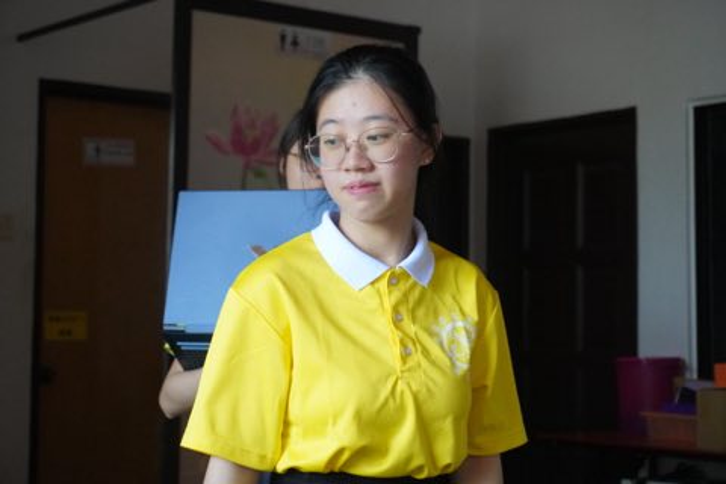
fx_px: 1482
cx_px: 363
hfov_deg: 27.5
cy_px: 242
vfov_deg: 18.5
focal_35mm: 74
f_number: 5.6
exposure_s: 1/125
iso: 6400
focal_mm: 49
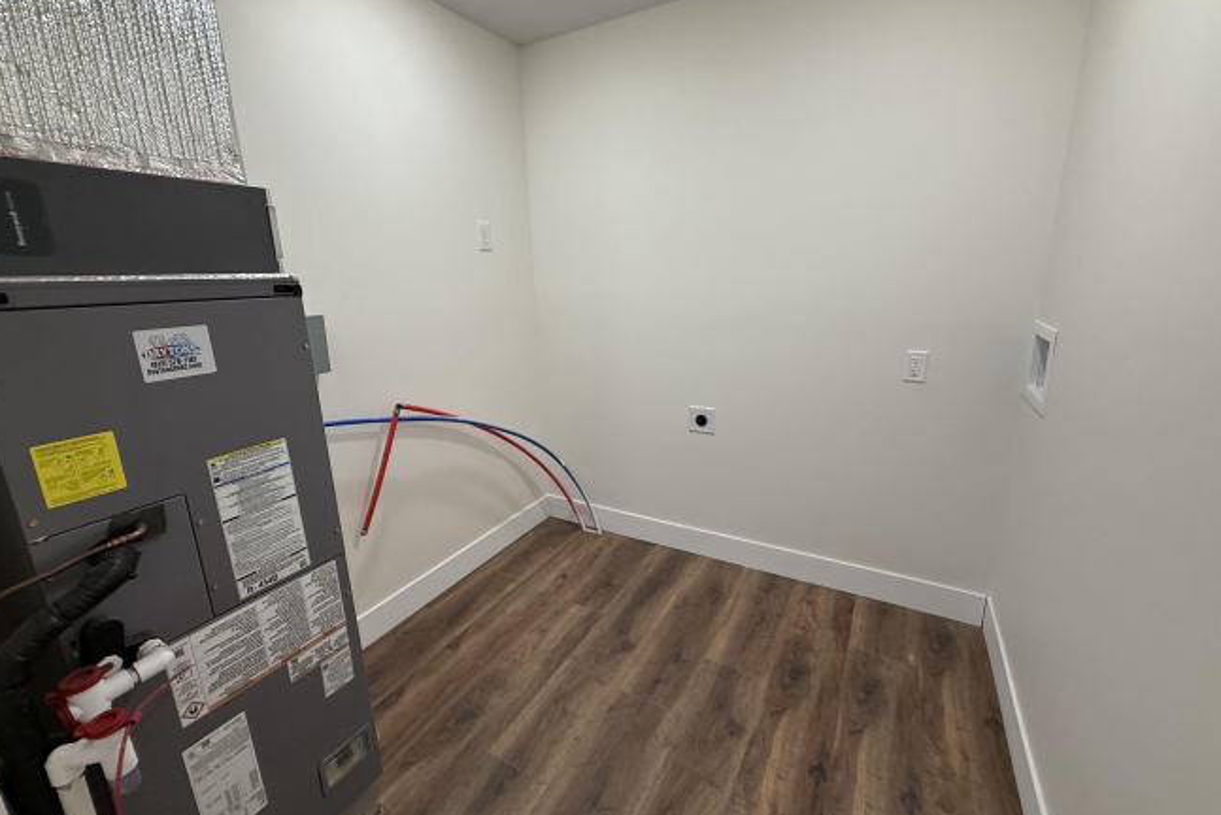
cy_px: 394
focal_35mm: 15
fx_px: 509
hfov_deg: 100.4
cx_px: 620
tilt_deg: -13.7
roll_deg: +1.0
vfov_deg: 77.4
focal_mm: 2.22
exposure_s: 1/120
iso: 160
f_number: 2.2
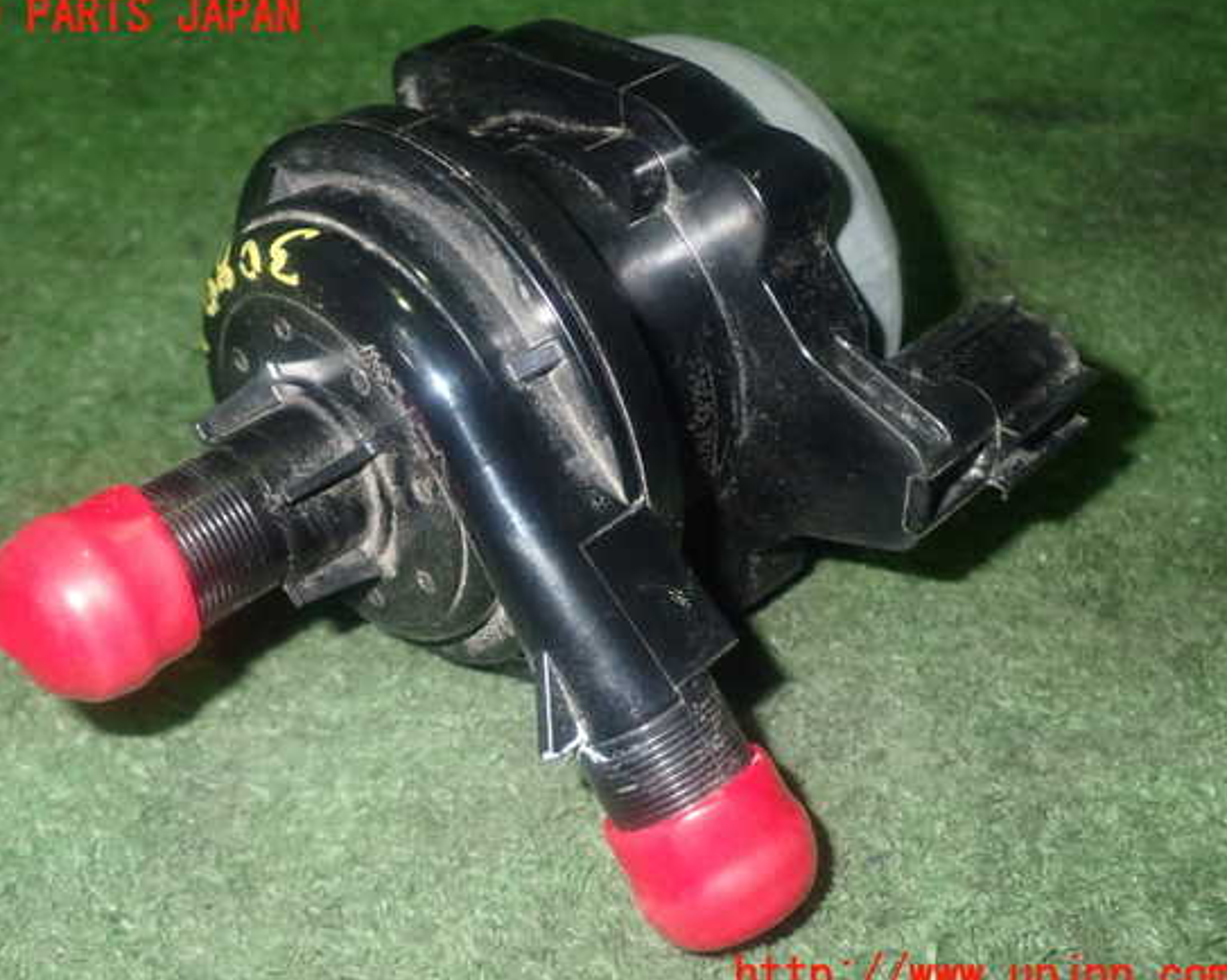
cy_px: 497
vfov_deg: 36.5
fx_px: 1488
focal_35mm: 41
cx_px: 567
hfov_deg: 44.8
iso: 800
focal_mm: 6.83
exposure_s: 1/40
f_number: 8
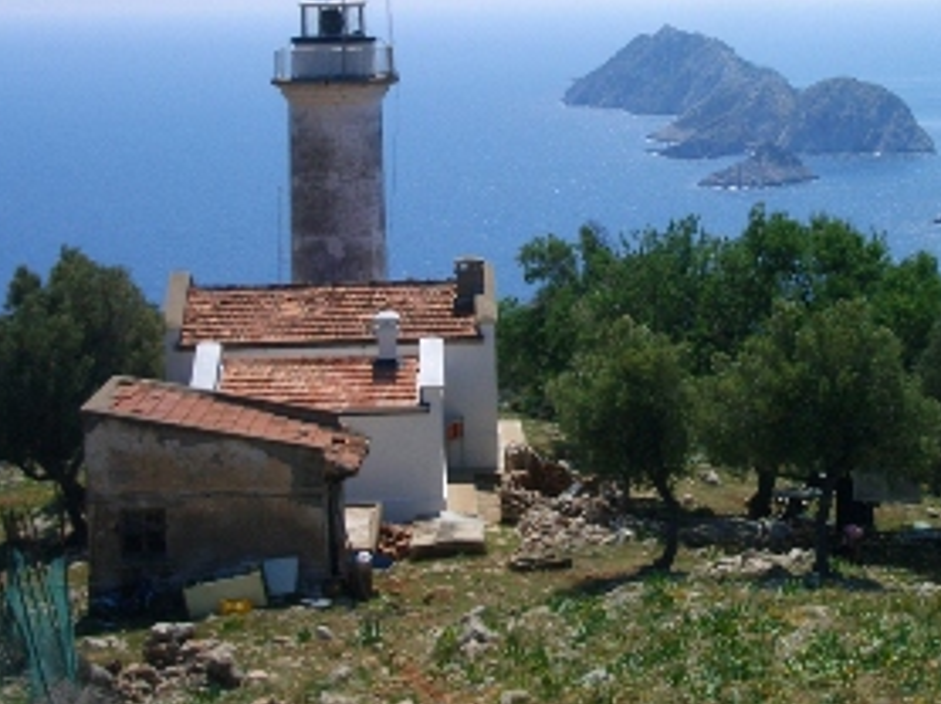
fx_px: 2146
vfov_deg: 18.5
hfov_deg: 24.6
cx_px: 650
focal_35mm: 79
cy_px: 186
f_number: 5
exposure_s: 1/800
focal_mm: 8.2
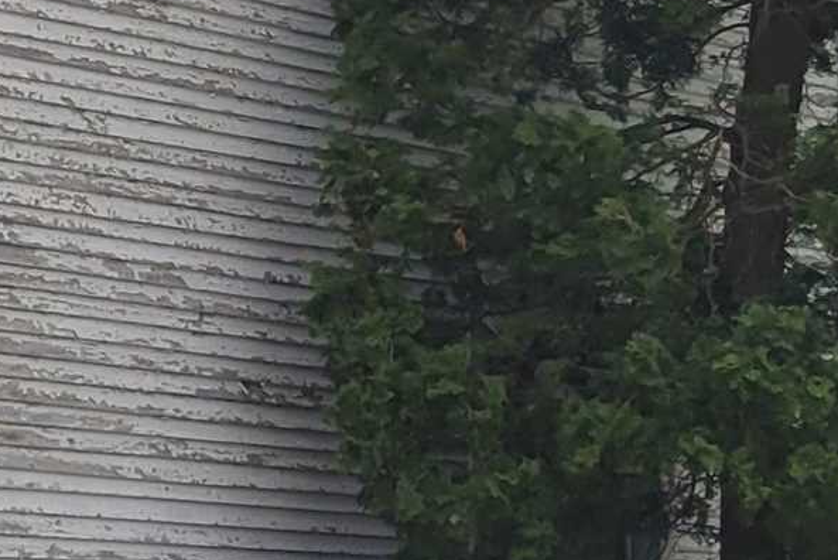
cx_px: -800
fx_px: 3260
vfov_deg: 9.8
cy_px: 362
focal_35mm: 140
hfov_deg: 12.9
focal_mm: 5.4
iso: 40
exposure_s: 1/2122
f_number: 1.8
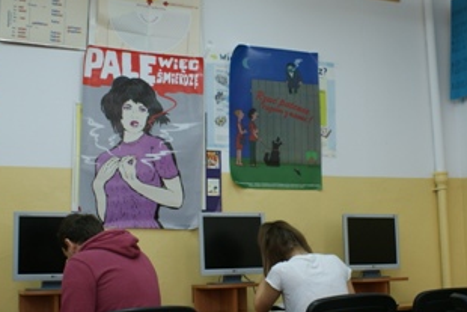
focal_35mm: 62
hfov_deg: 32.1
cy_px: 178
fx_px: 805
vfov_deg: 21.9
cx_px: 315
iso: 100
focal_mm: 20
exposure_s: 1/30
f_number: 4
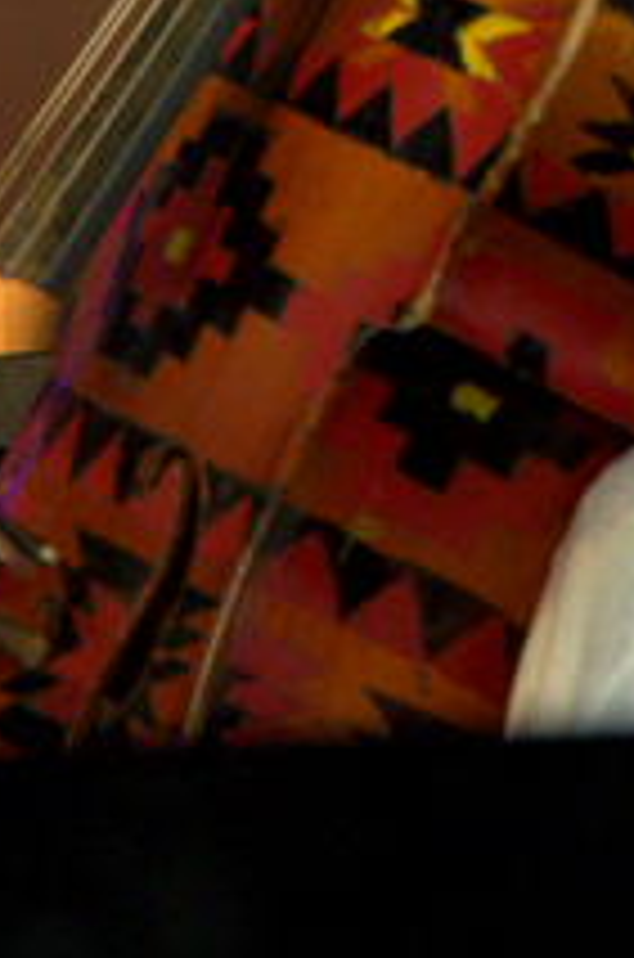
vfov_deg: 4.8
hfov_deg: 3.2
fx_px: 11459
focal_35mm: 432
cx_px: 427
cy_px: -441
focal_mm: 85
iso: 5000
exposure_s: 1/60
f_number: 5.6
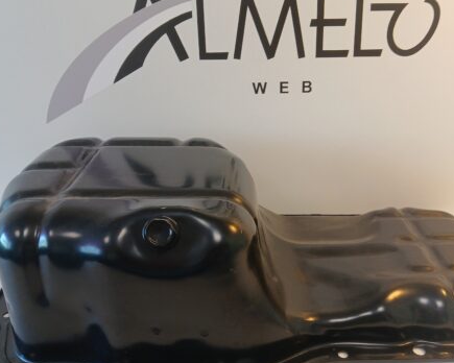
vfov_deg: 42.2
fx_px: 470
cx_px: 255
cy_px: 201
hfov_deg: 51.4
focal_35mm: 35
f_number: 1.8
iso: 80
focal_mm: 3.98
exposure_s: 1/50
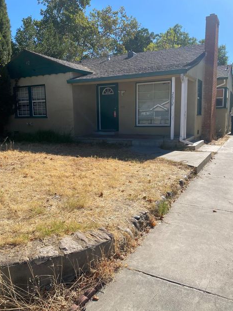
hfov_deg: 49.7
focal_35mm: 28
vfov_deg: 63.5
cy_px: 156
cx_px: 120
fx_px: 251
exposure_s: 1/2817
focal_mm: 4.25
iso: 32
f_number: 1.8
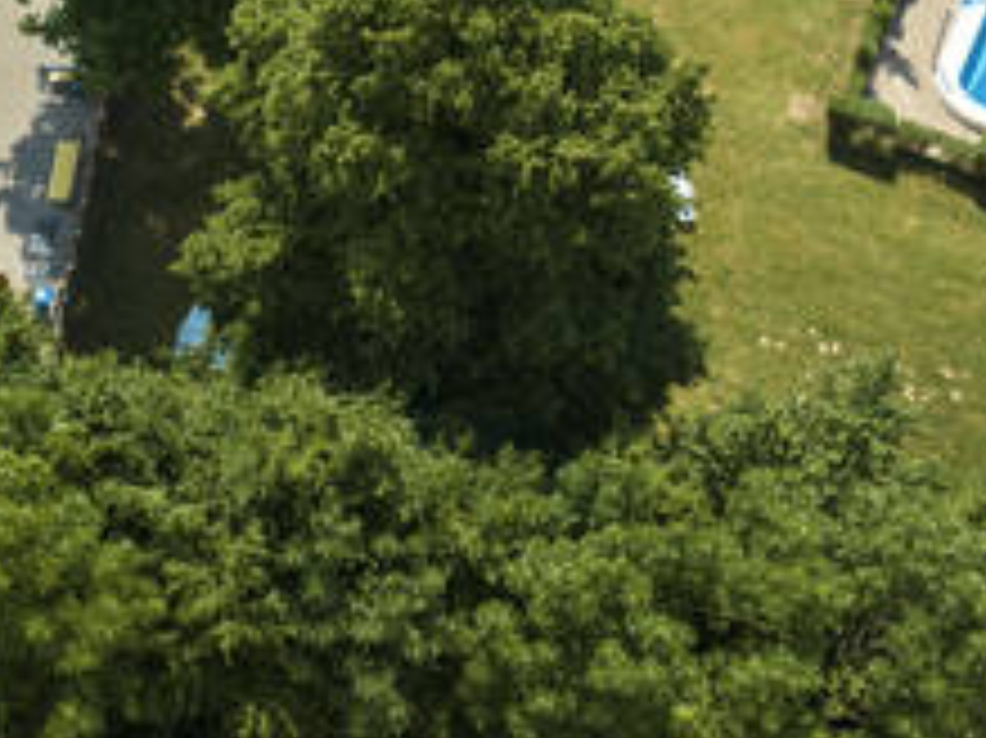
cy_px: -20
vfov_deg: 20.3
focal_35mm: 70
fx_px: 1993
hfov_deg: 26.9
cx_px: 117
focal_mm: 12.29
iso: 130
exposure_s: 1/1600
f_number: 2.8
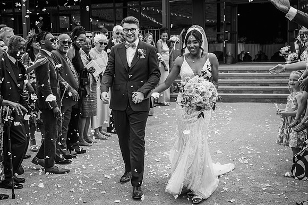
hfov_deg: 38.2
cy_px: 102
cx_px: 154
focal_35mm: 52
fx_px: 445
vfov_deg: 26.0
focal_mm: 52
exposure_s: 1/1000
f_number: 5
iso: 320
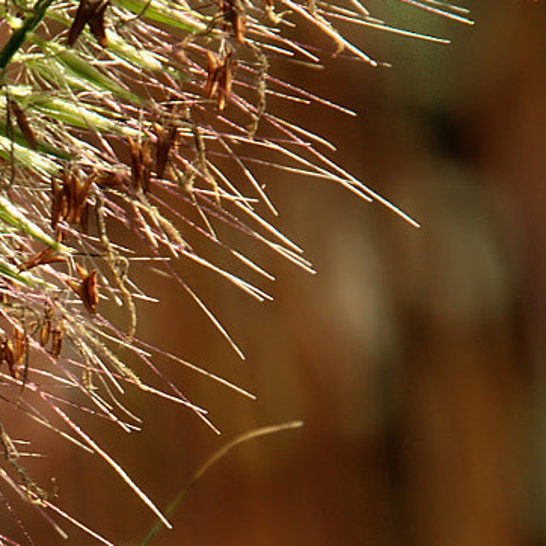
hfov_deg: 1.2
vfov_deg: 1.2
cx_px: -133
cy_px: 382
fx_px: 27107
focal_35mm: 1519
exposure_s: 1/125
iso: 200
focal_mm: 270
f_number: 13
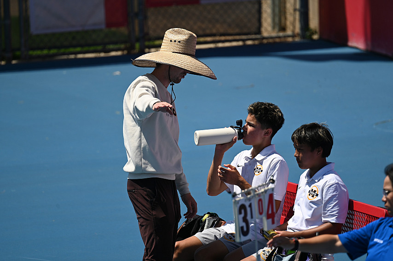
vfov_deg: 3.4
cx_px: 196
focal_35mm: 400
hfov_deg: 5.2
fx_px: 4363
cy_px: 130
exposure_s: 1/1000
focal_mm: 400
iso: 140
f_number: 5.6
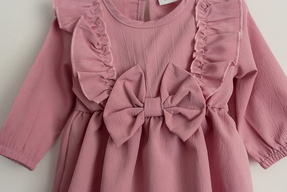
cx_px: 144
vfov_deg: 37.9
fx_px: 279
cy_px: 96
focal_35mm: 35
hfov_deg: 54.4
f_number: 2.5
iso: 800
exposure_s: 1/250
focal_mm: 35
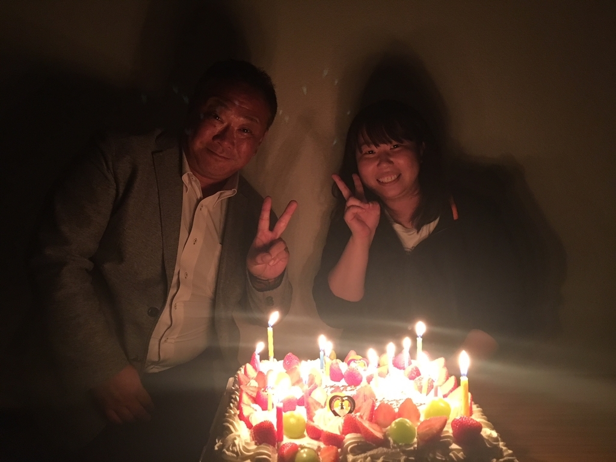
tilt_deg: -2.0
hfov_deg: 61.7
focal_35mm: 29
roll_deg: -0.4
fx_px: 516
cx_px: 308
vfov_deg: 48.2
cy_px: 231
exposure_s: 1/15
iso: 200
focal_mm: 4.15
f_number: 2.2
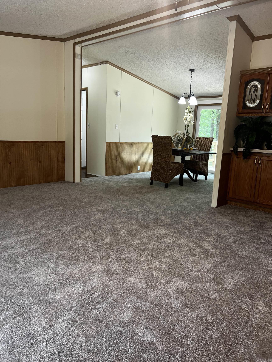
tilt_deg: -9.2
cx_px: 136
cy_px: 181
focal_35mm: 26
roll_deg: -2.9
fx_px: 272
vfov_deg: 67.3
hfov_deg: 53.1
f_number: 1.5
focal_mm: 5.7
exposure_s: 1/60
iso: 64
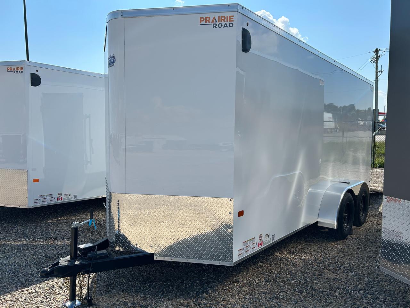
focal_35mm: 26
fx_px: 308
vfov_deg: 53.1
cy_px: 154
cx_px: 205
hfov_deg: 67.3
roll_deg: +0.8
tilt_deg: -6.5
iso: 50
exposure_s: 1/5076
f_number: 1.5
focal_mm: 5.7
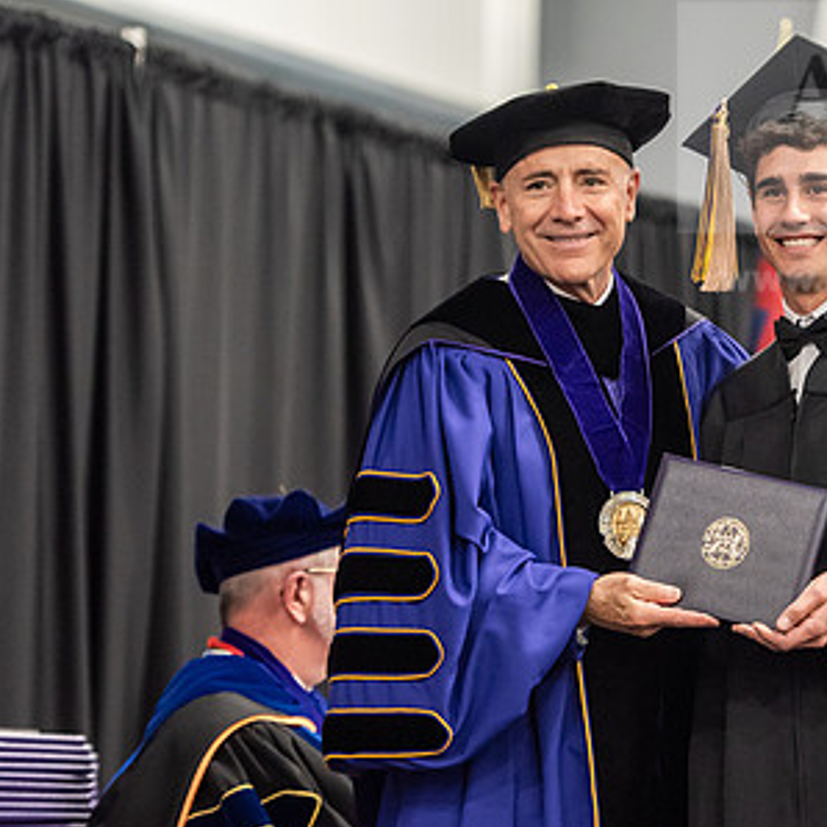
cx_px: 594
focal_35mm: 182
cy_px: 337
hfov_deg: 9.6
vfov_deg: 9.6
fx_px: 4919
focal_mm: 110
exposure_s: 1/200
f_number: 3.2
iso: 3200
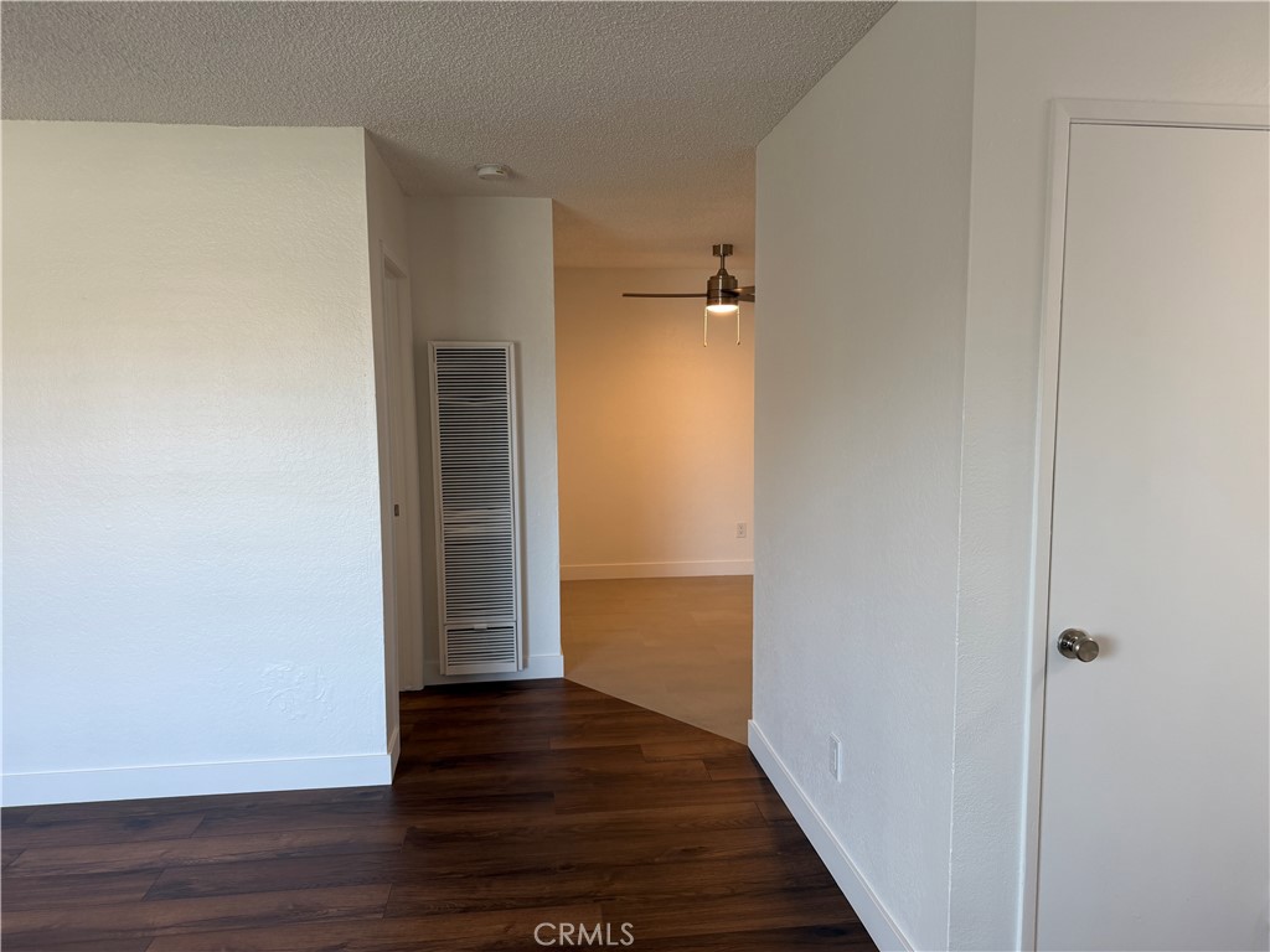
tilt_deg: -4.7
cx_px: 635
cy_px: 476
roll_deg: +0.8
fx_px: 881
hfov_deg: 71.6
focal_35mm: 24
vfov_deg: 56.8
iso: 125
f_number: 1.78
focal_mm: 6.76
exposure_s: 1/120
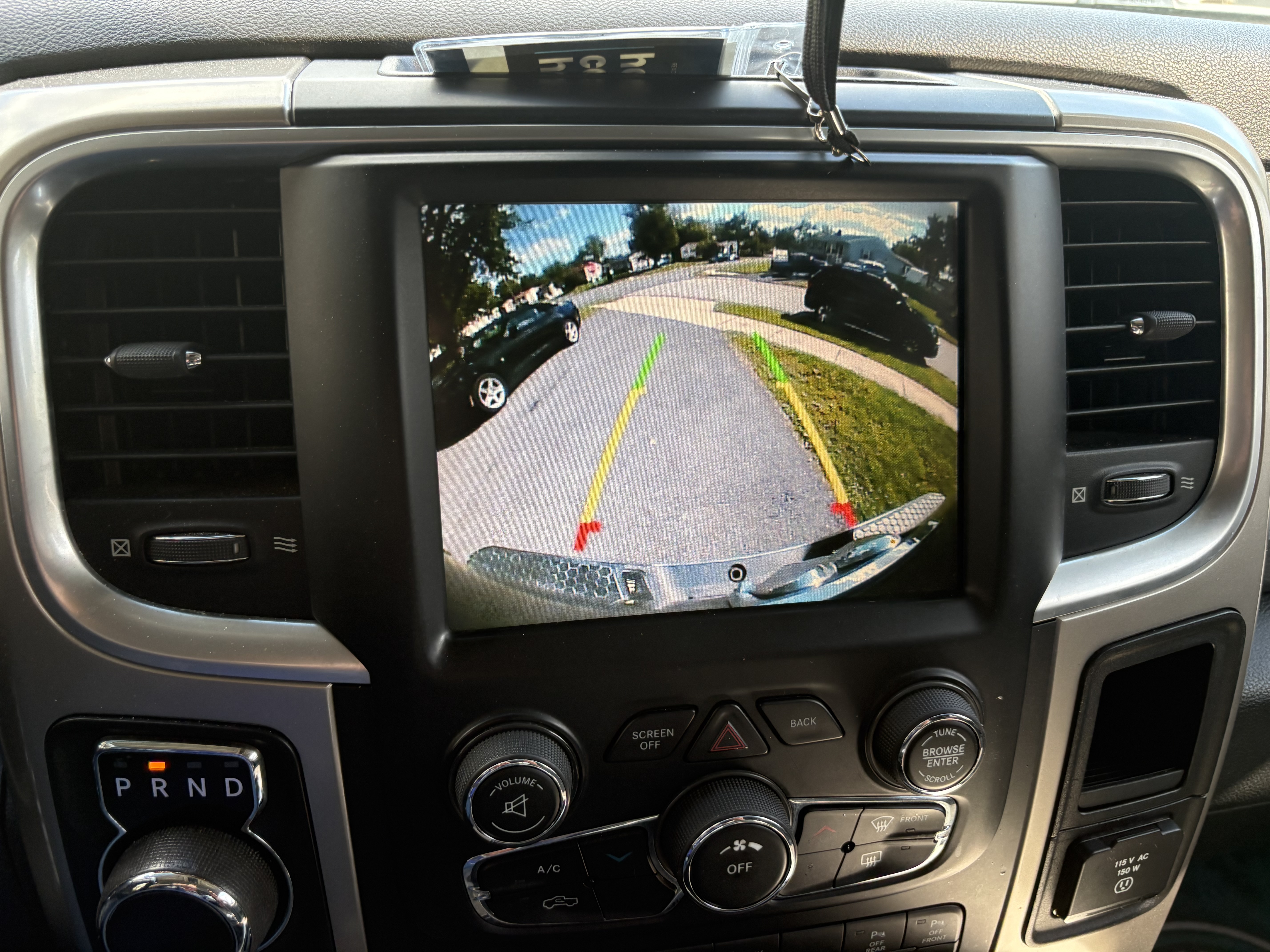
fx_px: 954
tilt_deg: -25.9
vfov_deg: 53.1
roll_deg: +1.2
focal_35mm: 26
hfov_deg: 67.3
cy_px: 476
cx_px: 635
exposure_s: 1/151
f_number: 1.6
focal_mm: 5.96
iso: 100
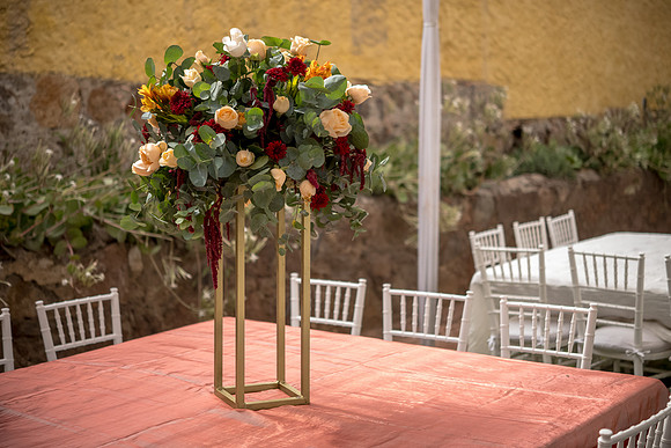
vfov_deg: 22.6
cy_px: 224
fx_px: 1119
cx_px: 336
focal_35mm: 60
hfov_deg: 33.4
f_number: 3.2
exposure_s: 1/200
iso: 100
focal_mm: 60
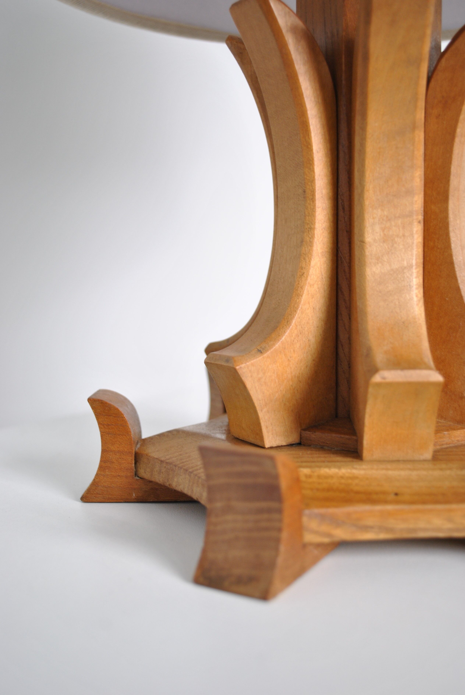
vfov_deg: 49.5
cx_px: 232
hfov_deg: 34.3
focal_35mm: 39
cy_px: 348
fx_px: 753
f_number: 4.2
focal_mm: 26
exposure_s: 1/30
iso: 250
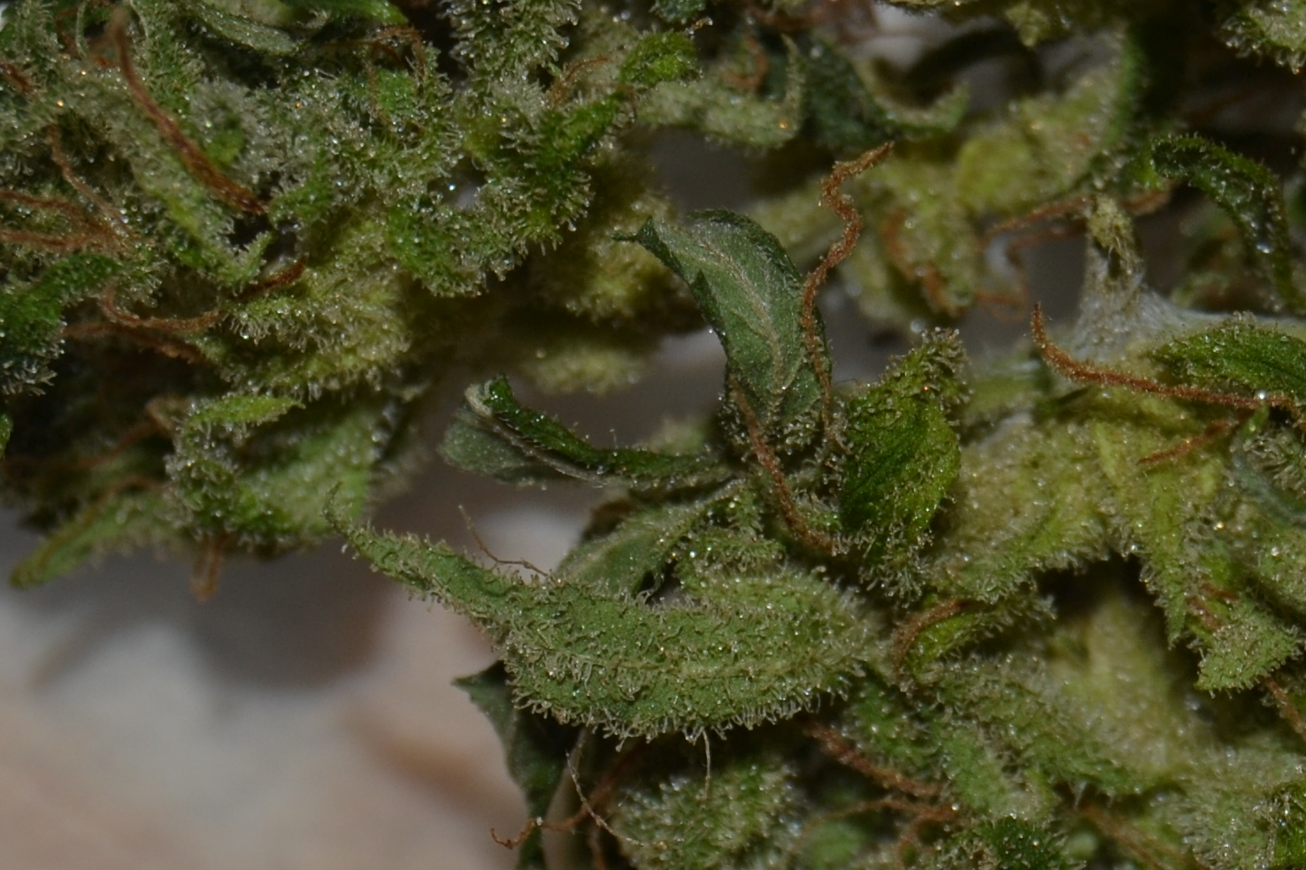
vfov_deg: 5.3
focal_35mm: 258
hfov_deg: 7.9
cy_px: 527
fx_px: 9343
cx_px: 1439
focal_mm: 55
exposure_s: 1/60
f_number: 8
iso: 100
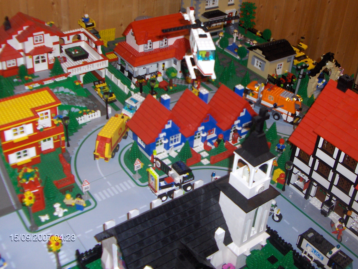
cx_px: 206
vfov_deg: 32.8
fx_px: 455
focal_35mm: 44
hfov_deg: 42.8
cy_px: 106
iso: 100
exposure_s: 1/60
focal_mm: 5.8
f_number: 2.6
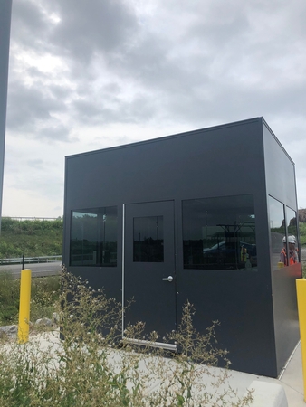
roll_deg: +0.6
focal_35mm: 28
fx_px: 330
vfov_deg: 63.4
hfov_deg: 49.8
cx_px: 153
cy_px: 204
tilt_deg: +8.7
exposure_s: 1/1779
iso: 20
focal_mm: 3.99
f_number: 1.8
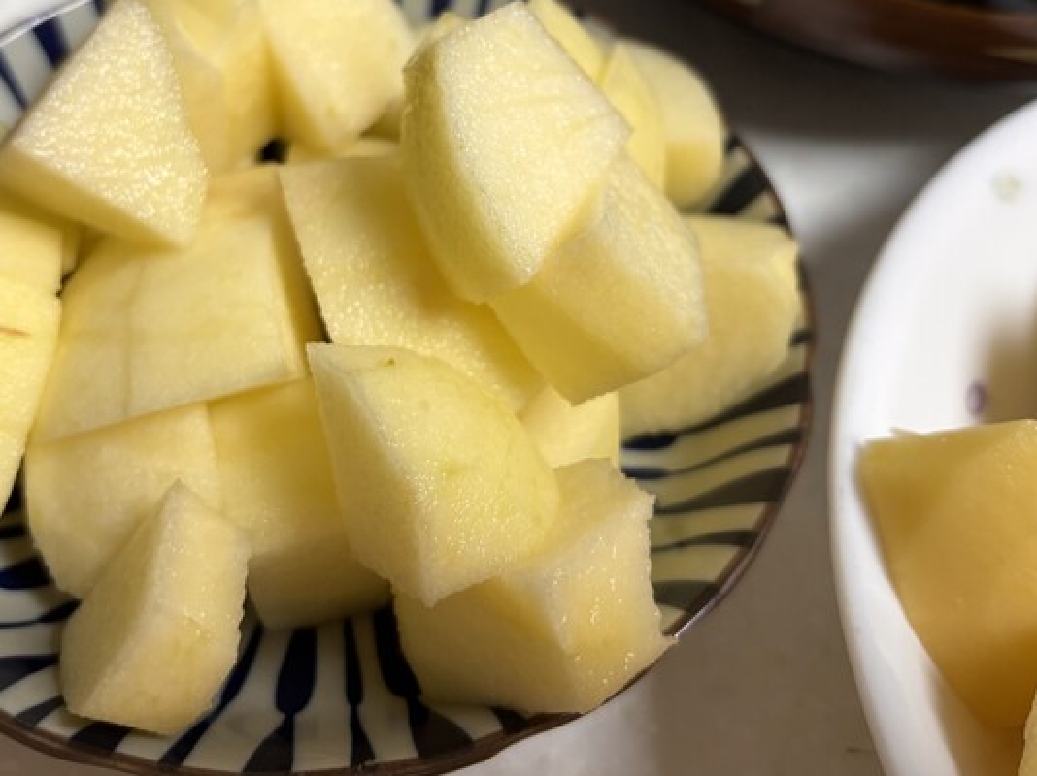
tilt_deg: -51.9
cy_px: 220
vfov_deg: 37.0
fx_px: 1138
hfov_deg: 48.9
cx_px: 478
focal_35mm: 38
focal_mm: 5.96
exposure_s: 1/120
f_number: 1.6
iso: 125
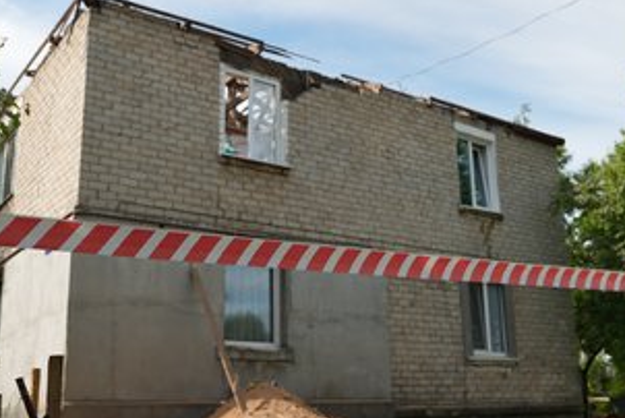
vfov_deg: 32.7
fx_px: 712
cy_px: 235
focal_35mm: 41
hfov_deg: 47.4
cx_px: 300
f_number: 4.5
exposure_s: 1/50
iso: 80
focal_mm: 31
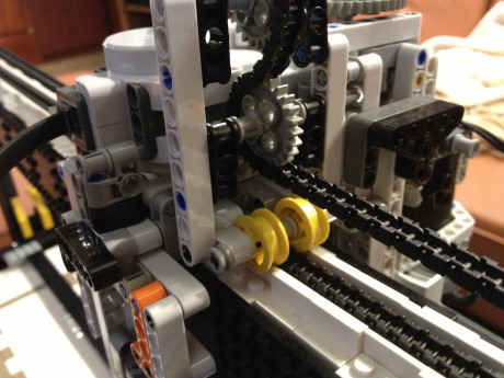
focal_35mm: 35
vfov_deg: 40.7
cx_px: 252
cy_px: 189
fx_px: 510
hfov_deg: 52.6
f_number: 2.4
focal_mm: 4.28
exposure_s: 1/17
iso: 400
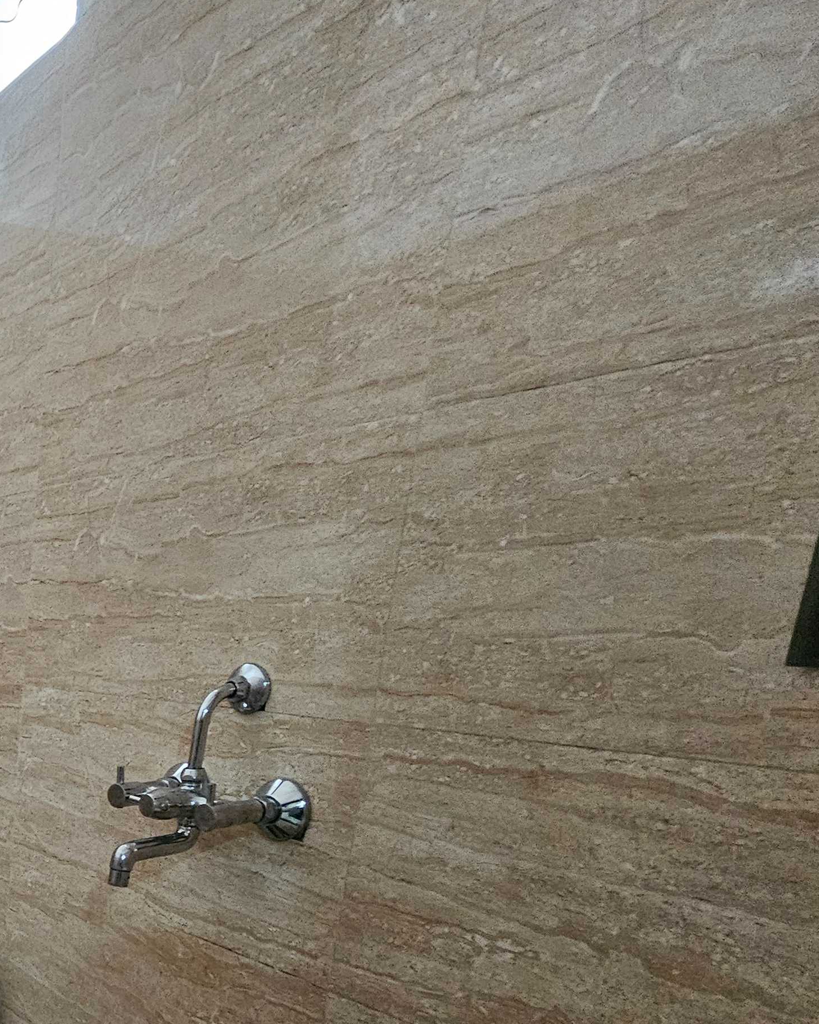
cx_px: -282
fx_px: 849
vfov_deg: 56.8
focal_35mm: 28
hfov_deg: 34.0
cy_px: 843
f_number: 2.2
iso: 640
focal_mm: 2.2
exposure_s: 1/33.3
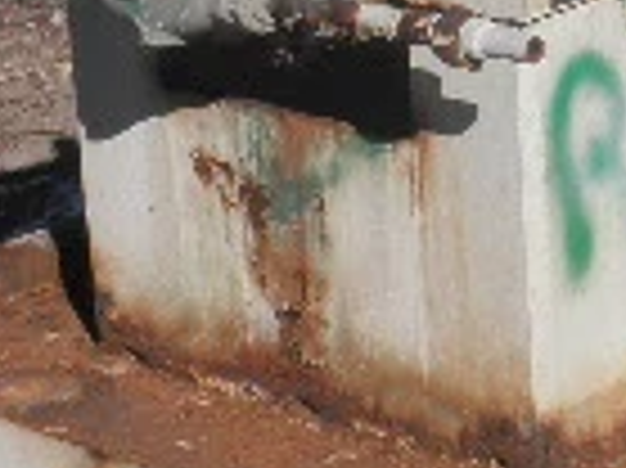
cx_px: 838
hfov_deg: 11.9
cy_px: -216
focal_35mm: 161
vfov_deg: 9.0
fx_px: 2909
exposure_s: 1/200
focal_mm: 6.1
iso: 64
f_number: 9.1
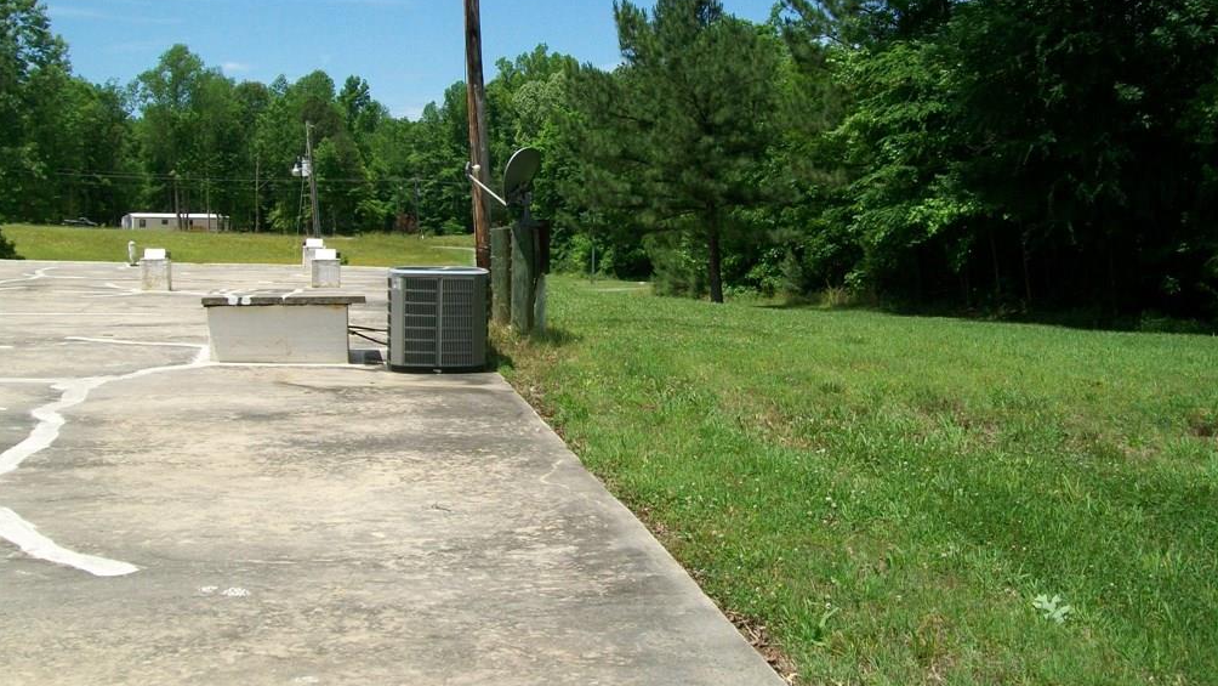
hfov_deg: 50.5
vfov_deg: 29.6
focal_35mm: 40
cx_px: 598
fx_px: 1292
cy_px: 259
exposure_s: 1/500
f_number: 4.8
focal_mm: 6
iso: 64
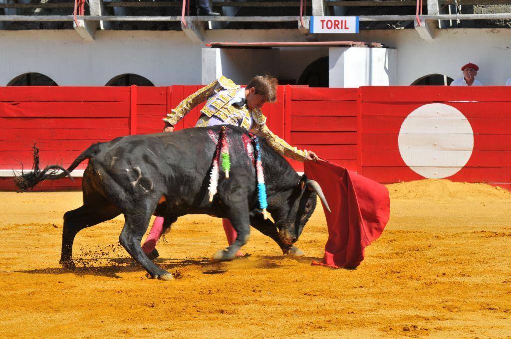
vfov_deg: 9.1
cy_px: 170
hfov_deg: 13.7
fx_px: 2126
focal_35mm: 150
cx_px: 256
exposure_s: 1/350
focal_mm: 100
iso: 200
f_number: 9.5
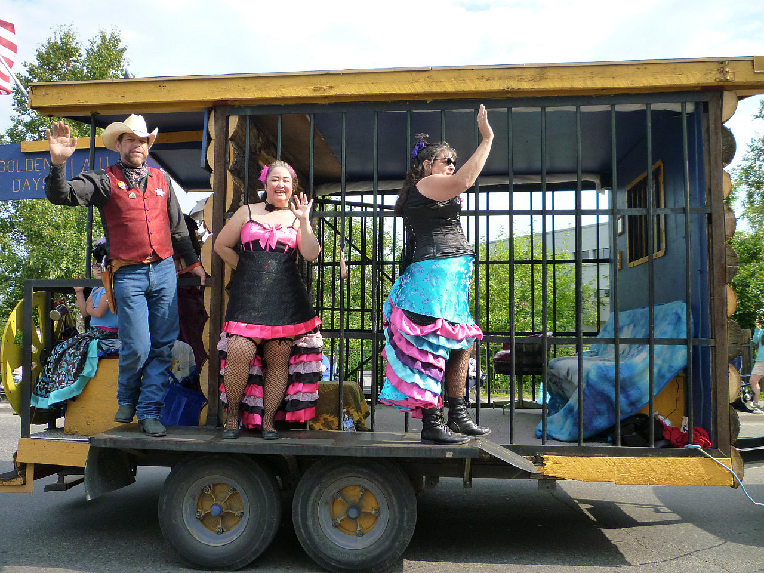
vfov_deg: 48.2
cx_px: 382
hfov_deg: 61.7
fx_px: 640
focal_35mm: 29
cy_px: 286
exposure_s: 1/400
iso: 125
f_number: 3.3
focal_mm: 5.2
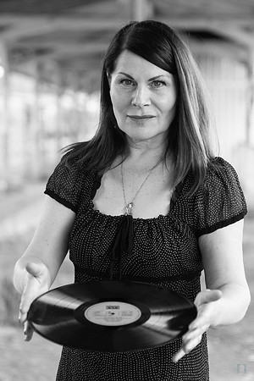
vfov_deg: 18.3
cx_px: 114
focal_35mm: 112
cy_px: 202
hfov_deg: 12.3
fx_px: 1181
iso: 90
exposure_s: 1/160
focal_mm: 70
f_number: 2.8
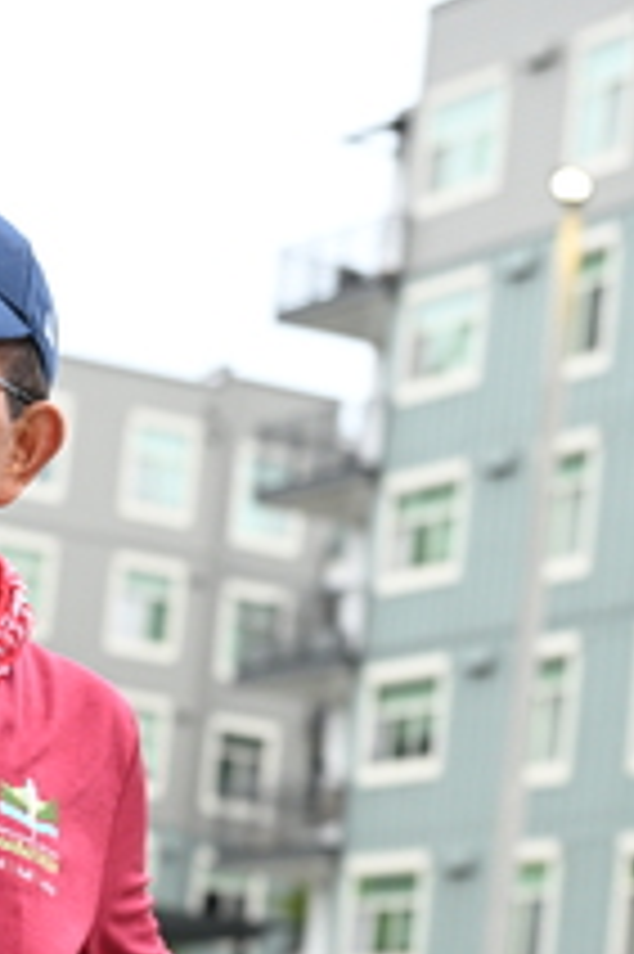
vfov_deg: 13.1
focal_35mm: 156
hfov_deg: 8.7
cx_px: -43
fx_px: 4127
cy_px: 828
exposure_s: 1/500
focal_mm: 60
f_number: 4
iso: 1600
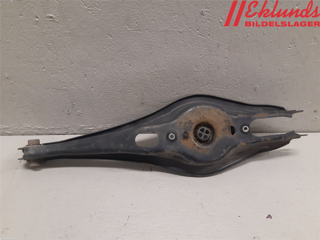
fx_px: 240
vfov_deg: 53.1
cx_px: 160
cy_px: 120
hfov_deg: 67.3
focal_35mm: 26
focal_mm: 3.93
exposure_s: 1/50
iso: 160
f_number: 1.7
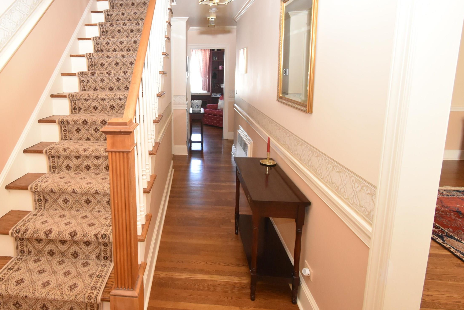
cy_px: 117
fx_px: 271
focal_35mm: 21
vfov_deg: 58.8
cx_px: 161
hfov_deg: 79.0
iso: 2200
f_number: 4.5
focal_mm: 10
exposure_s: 1/60
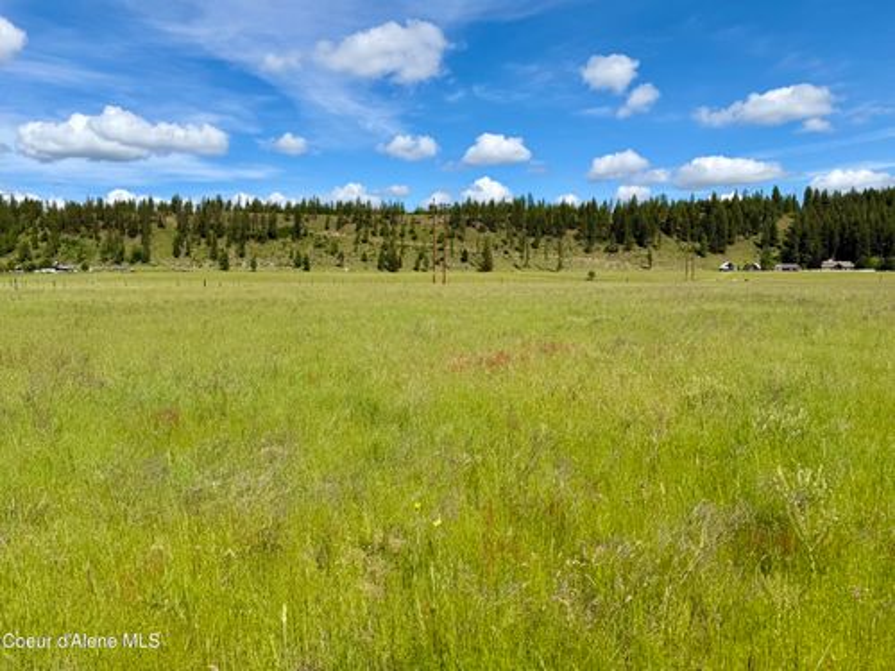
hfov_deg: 71.6
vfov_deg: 56.8
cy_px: 336
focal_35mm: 24
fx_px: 621
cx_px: 448
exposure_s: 1/5714
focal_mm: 6.76
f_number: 1.78
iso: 80
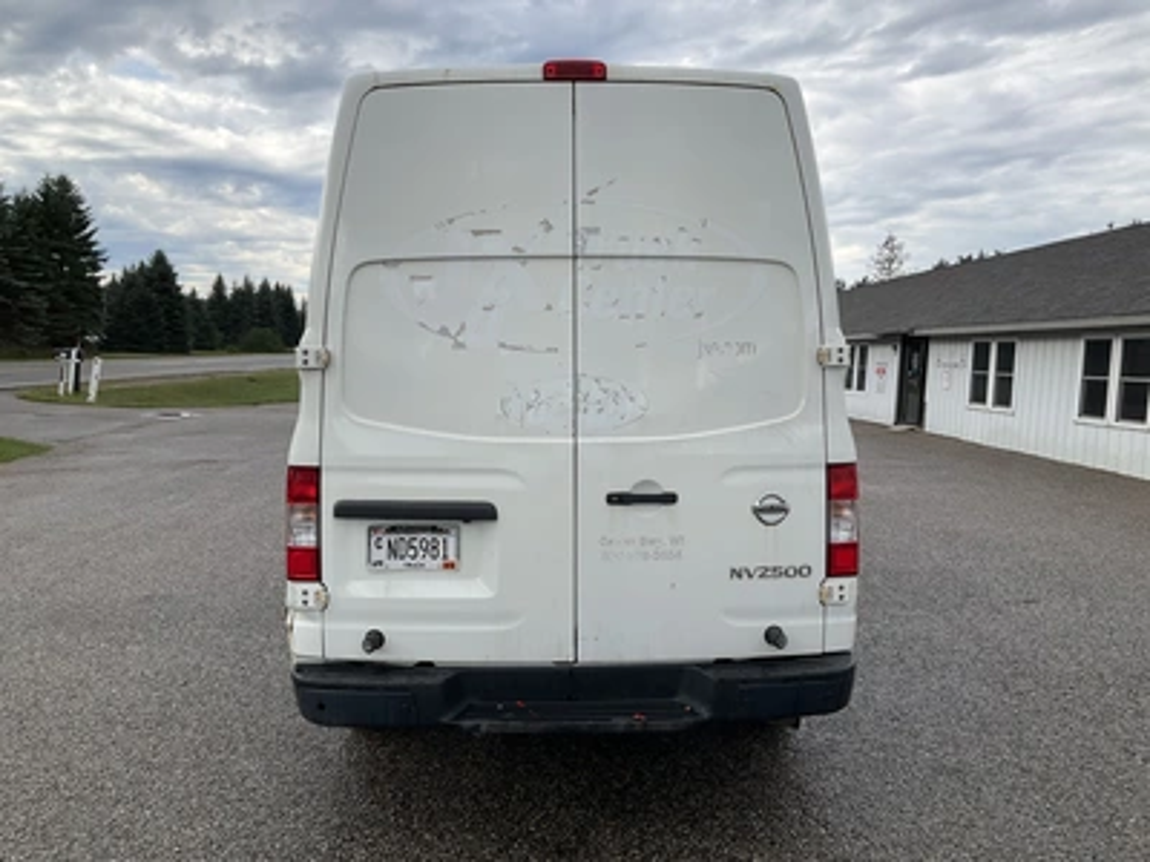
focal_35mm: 29
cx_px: 575
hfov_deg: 61.7
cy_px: 431
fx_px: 963
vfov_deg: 48.2
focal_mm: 3
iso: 25
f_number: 1.8
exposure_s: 1/1035
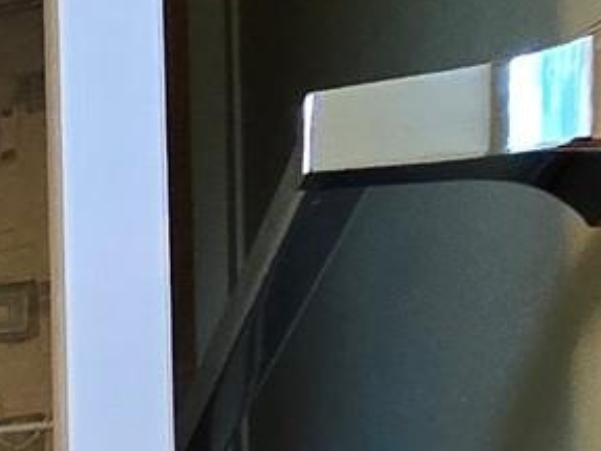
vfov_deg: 13.2
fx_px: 1598
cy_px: 983
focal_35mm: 92
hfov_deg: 14.5
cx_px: -824
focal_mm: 2.2
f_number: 2.2
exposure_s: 1/60
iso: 200
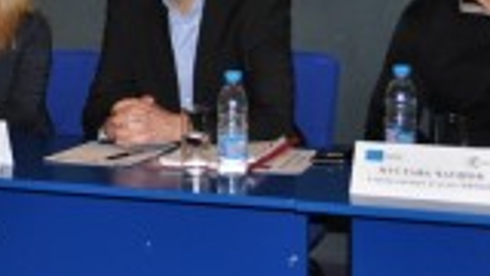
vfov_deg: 11.9
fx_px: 1325
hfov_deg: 20.1
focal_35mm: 102
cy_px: 87
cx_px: -40
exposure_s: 1/60
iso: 800
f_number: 4
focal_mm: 26
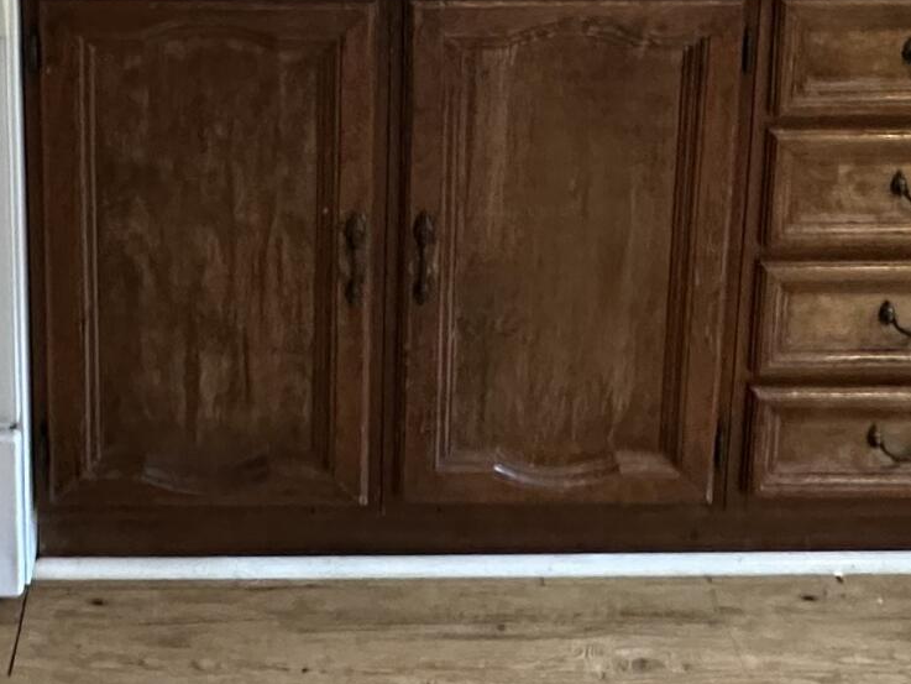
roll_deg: -0.1
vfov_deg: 23.0
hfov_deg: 33.3
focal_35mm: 57
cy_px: -186
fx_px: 1500
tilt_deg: -11.1
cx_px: 262
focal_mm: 2.22
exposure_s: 1/60
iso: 800
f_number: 2.2
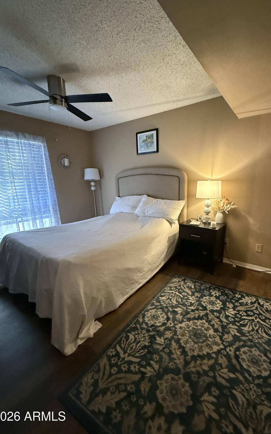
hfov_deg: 74.3
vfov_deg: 101.5
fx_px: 177
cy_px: 217
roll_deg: +0.5
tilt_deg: -10.7
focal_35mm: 15
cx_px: 156
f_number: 2.2
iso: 1000
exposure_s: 1/60
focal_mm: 2.22
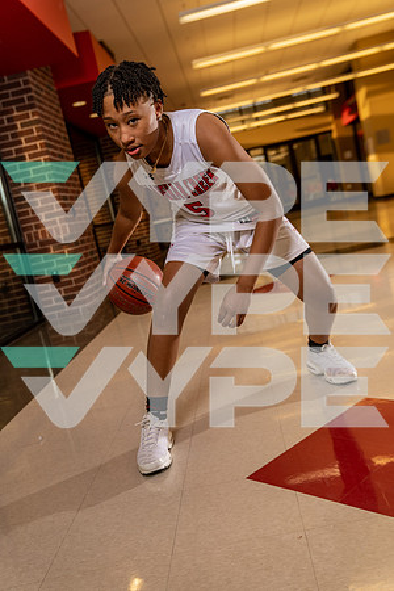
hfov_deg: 36.9
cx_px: 197
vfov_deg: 53.1
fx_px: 591
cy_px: 296
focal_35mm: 36
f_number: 3.2
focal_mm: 36
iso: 320
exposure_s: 1/250
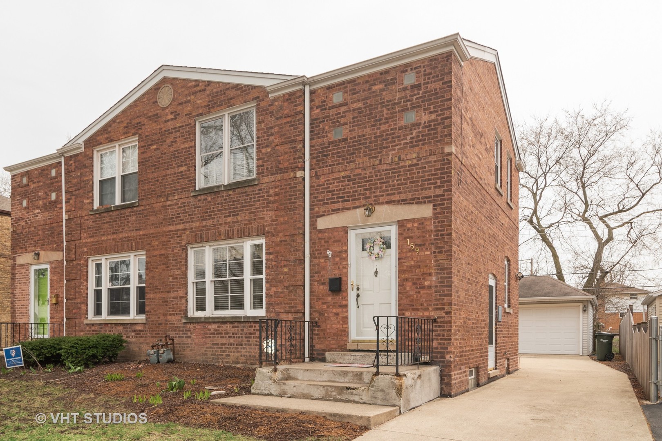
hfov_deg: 70.4
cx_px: 331
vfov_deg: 50.4
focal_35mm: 26
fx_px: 469
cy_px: 220
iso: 200
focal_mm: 17
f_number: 9
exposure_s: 1/200
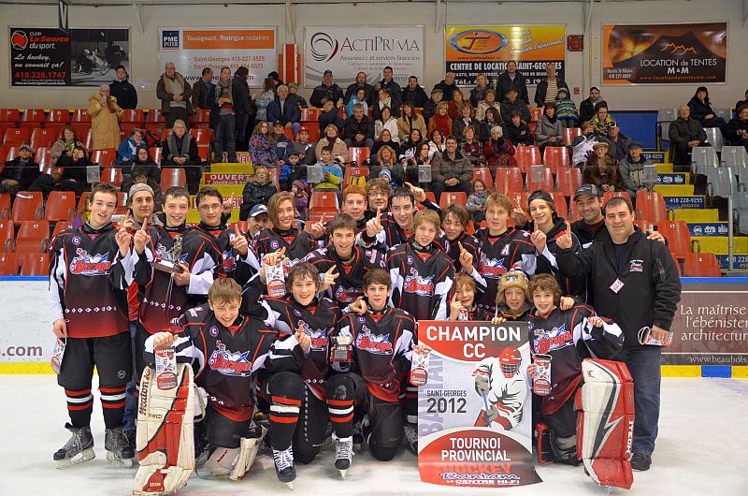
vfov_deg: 35.3
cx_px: 374
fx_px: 778
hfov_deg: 51.4
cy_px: 248
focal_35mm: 38
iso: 800
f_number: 4
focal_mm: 25
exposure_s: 1/60
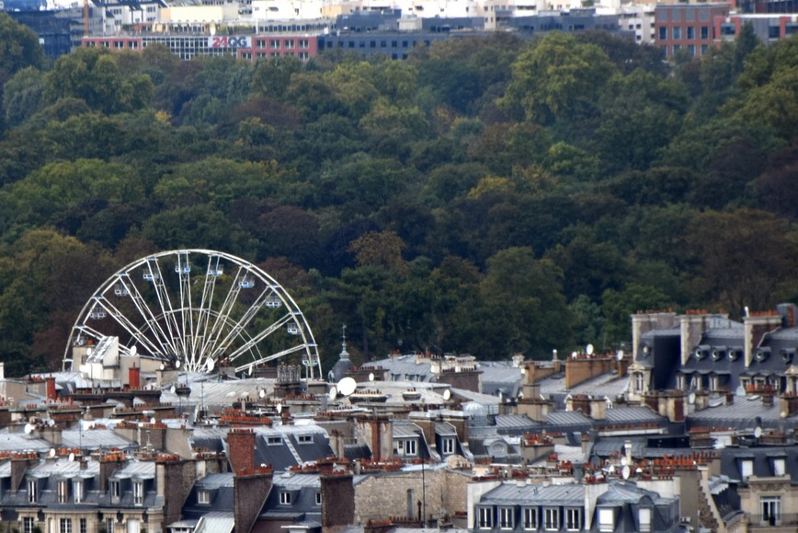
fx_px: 20684
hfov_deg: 2.2
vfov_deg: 1.5
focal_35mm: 933
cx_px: 214
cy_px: 221
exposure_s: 1/640
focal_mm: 250
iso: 200
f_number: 6.3
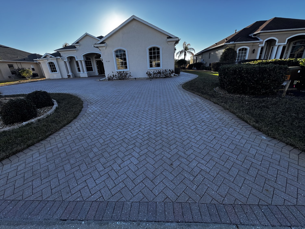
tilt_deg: -21.6
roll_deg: +4.3
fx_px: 123
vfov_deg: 85.7
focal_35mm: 14
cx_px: 152
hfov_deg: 102.1
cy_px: 114
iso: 40
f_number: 2.2
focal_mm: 2.22
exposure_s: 1/320
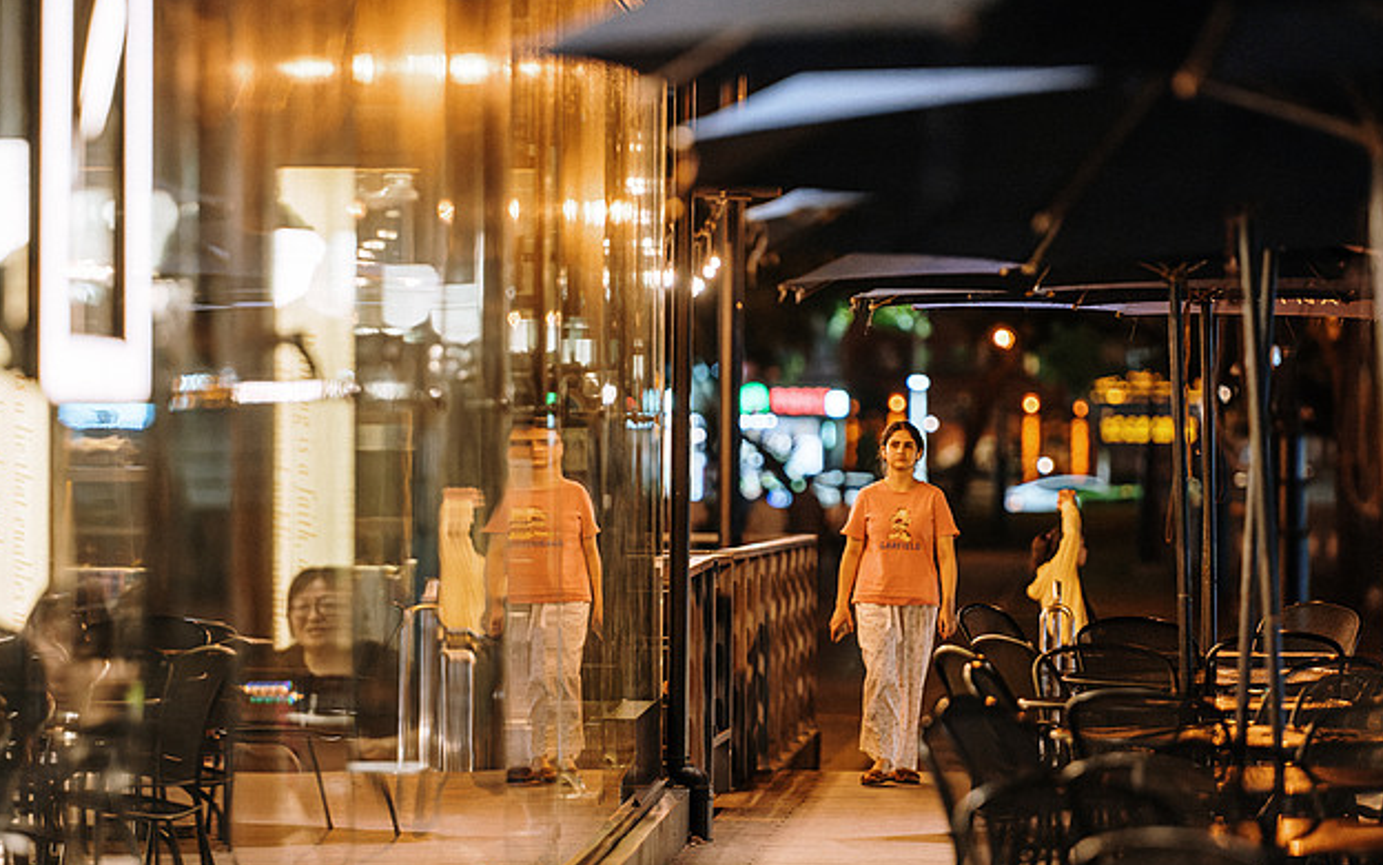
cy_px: 495
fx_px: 6483
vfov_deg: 7.6
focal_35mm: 172
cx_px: 782
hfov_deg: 12.2
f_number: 1.8
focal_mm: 135
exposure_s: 1/250
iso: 500
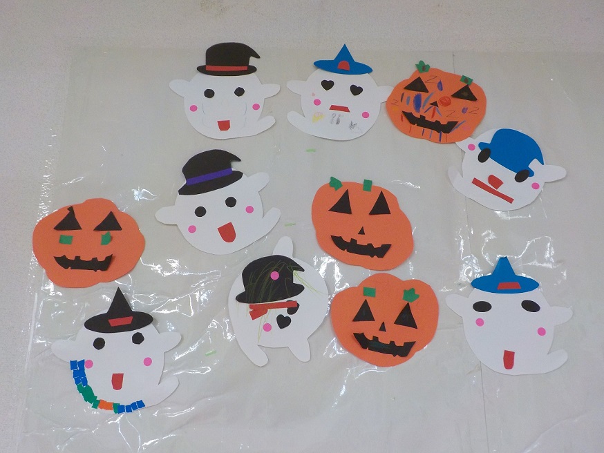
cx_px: 302
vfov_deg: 46.8
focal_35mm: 30
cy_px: 226
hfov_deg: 60.0
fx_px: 524
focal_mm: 4.1
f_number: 3.3
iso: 280
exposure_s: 1/30
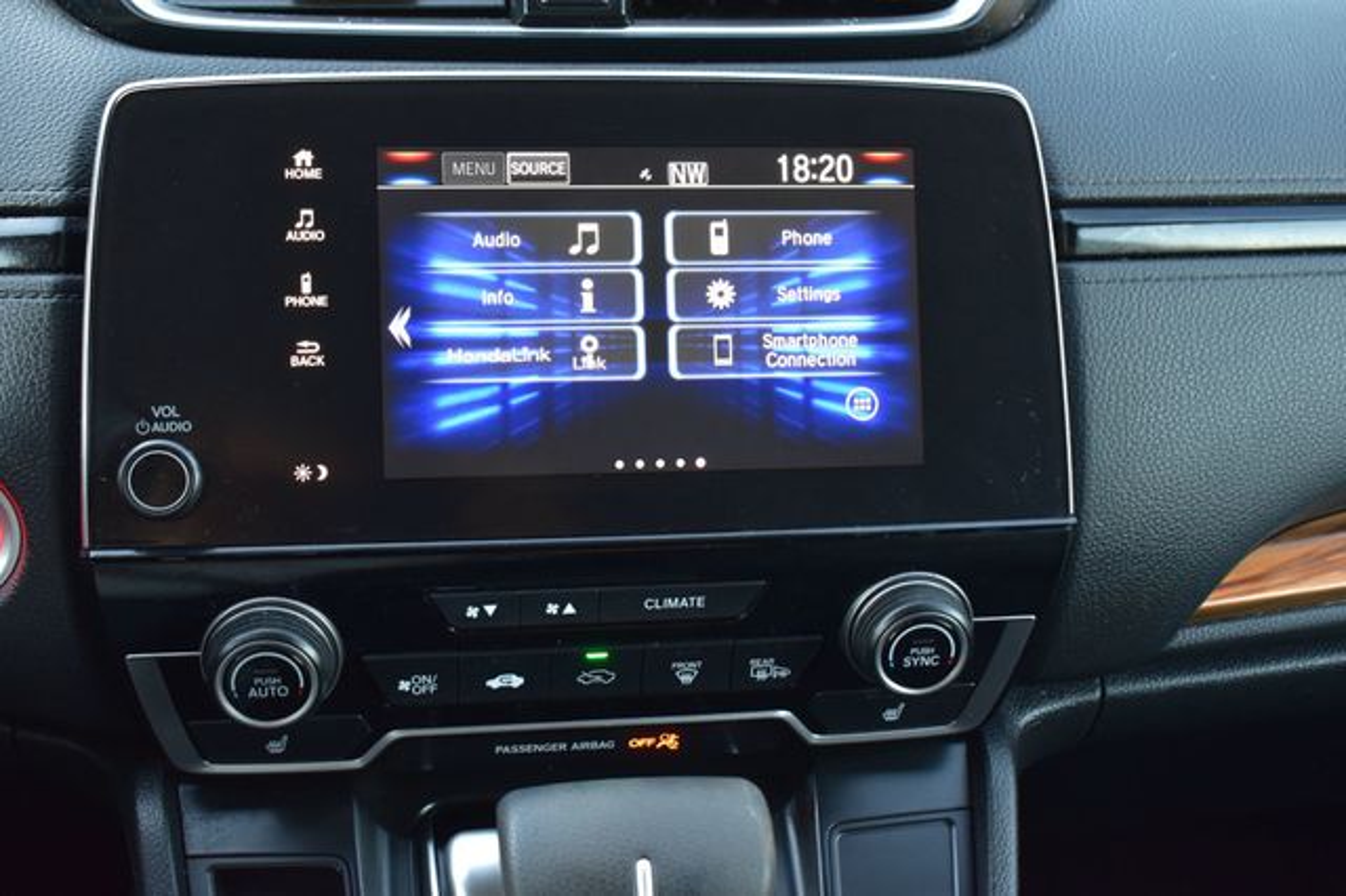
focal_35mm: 46
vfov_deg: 28.9
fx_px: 1738
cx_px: 673
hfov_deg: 42.3
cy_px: 448
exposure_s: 1/15
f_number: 6.3
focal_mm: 31
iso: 900
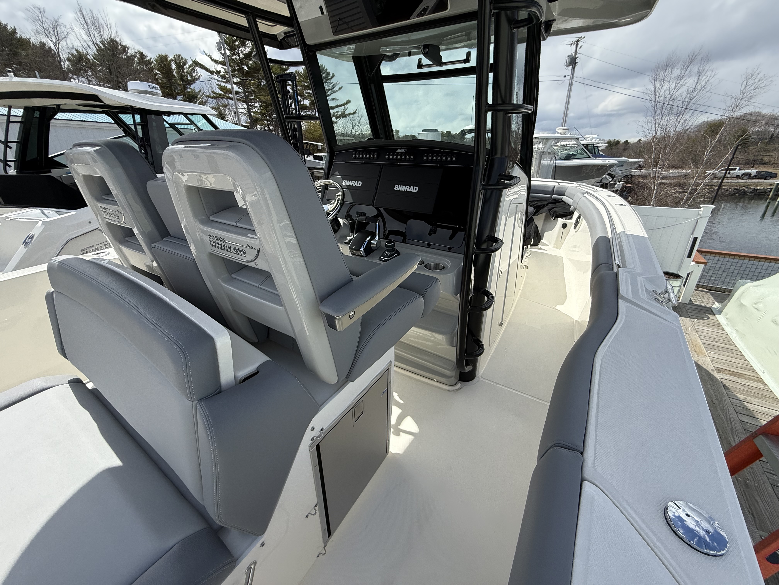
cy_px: 292
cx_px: 390
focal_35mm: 14
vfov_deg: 85.7
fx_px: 315
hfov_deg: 102.1
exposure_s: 1/2165
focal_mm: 2.22
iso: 64
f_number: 2.2
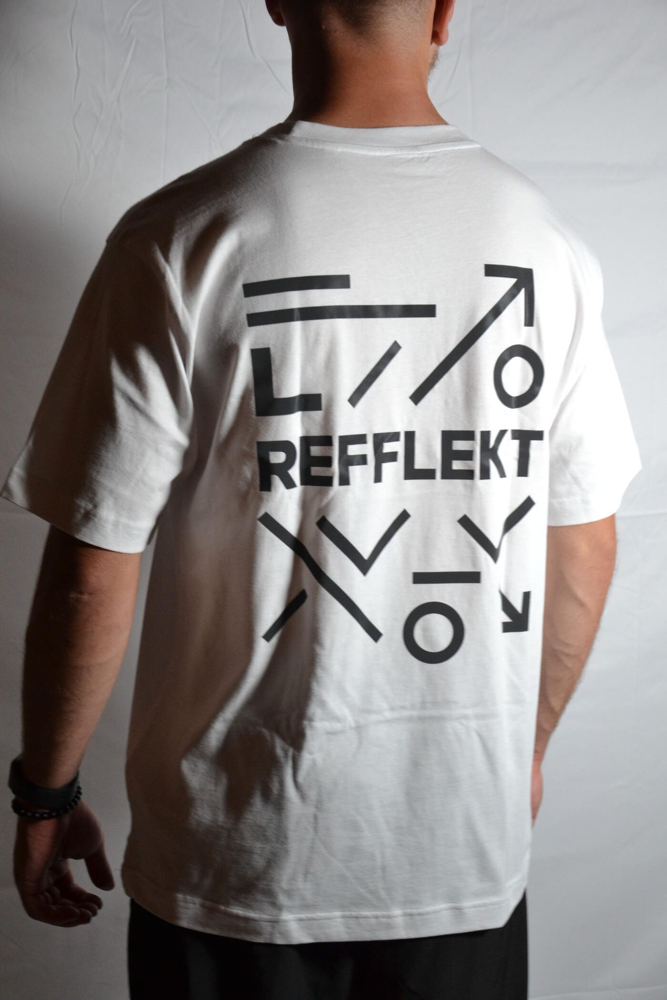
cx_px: 334
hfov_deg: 25.8
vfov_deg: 37.9
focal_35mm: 52
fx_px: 1459
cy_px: 500
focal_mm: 35
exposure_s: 1/15
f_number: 4.5
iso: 900
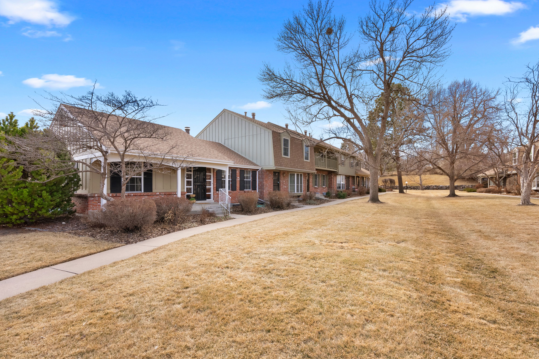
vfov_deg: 73.7
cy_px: 186
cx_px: 282
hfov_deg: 96.7
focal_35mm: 16
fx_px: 240
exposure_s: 1/100
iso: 250
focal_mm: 15
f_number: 9
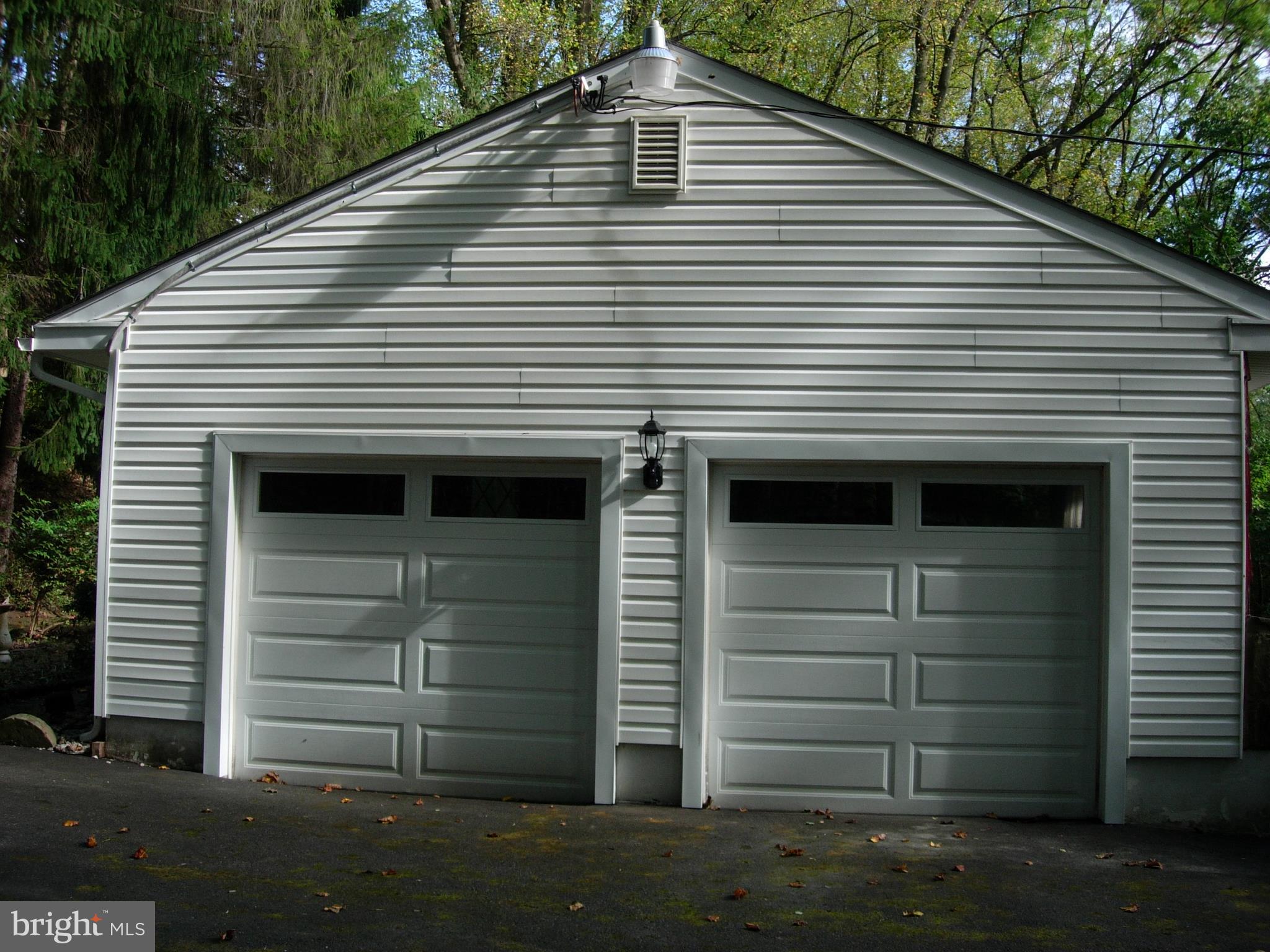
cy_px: 476
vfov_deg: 37.7
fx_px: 1394
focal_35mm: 38
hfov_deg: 49.0
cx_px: 635
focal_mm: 7.8
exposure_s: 1/352
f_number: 2.8
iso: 64
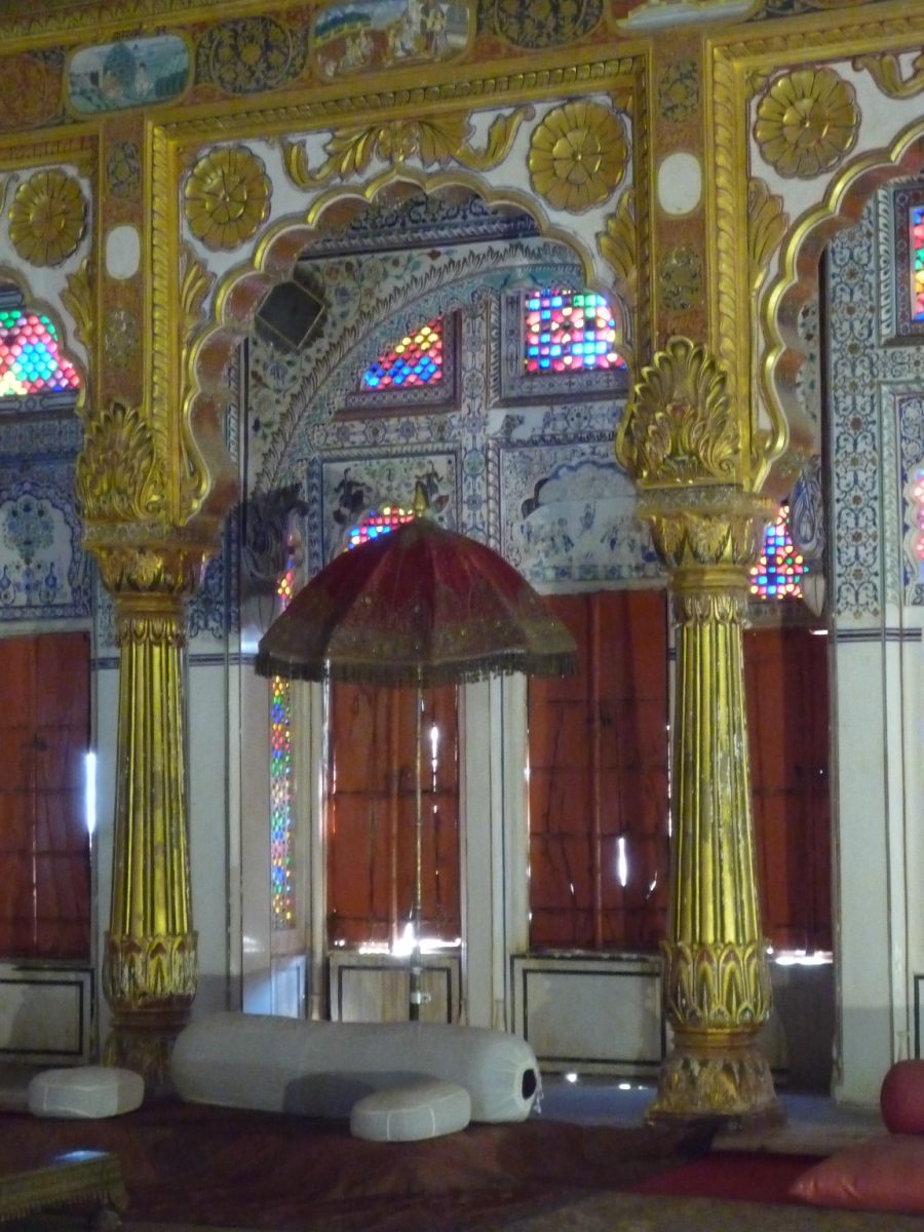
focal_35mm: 84
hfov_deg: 17.6
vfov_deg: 23.3
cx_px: 462
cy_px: 616
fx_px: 2990
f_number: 4.9
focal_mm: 12.2
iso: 800
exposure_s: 1/4
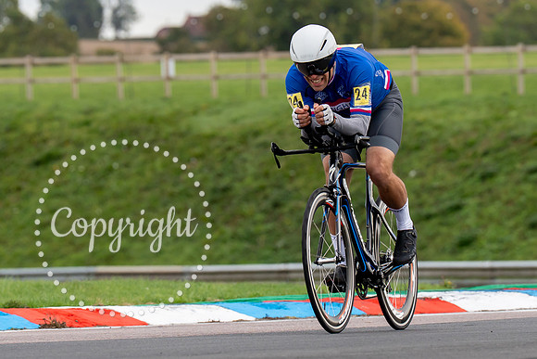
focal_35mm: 430
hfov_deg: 4.8
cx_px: 397
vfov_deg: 3.2
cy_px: 181
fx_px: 6415
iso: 250
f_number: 4.5
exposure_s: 1/800
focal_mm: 178
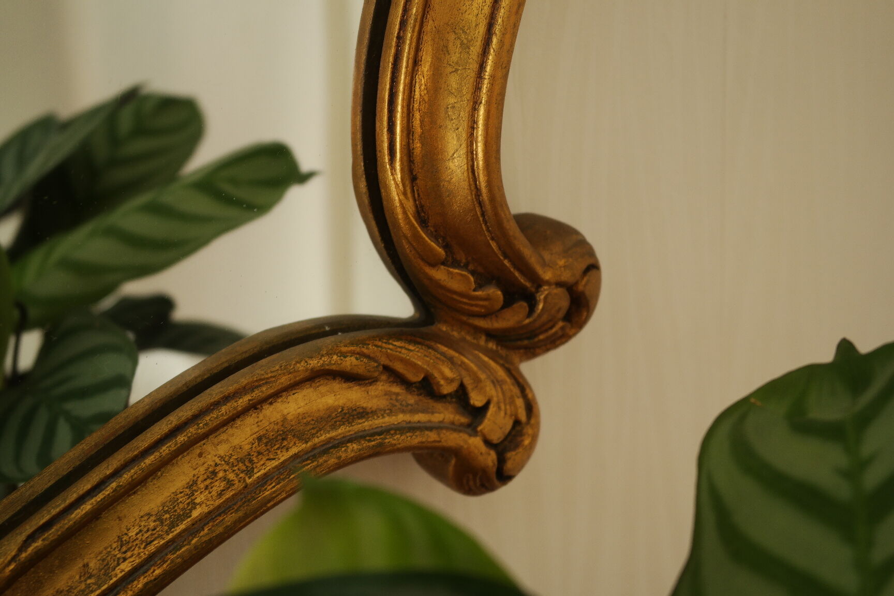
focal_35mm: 53
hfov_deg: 37.5
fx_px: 1316
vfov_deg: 25.5
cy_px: 298
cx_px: 447
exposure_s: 1/30
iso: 200
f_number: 5.6
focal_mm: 35
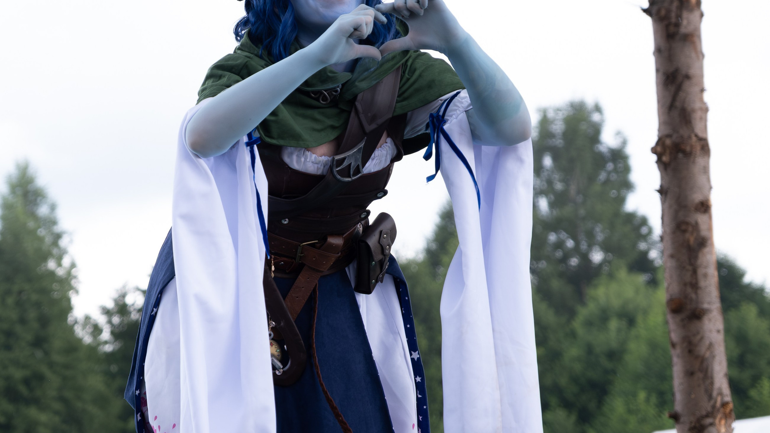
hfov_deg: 16.9
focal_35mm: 127
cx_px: 317
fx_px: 2593
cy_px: 92
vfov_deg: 9.5
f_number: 3.6
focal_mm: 51.6
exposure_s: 1/640
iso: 800
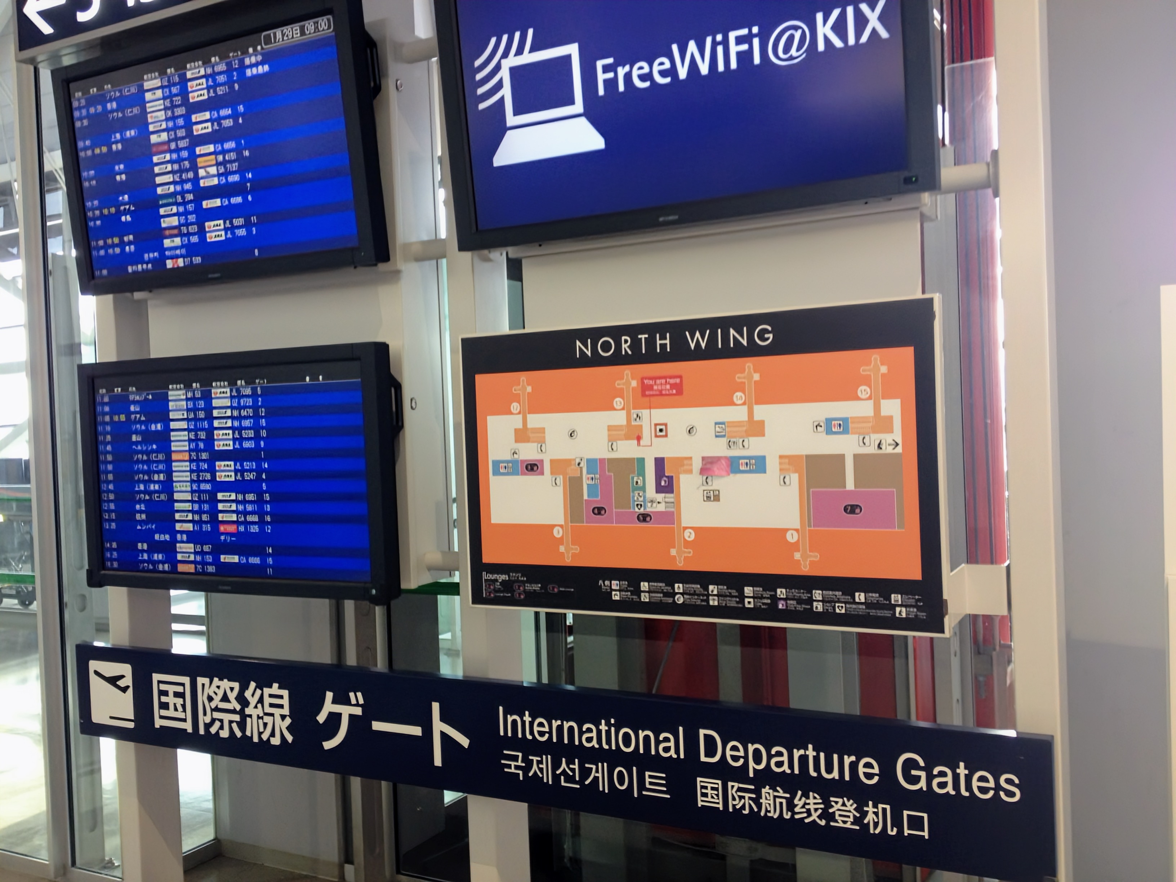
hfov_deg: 52.6
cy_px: 441
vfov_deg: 40.7
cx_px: 588
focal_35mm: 35
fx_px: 1189
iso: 50
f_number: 2.4
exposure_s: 1/20
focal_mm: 4.28
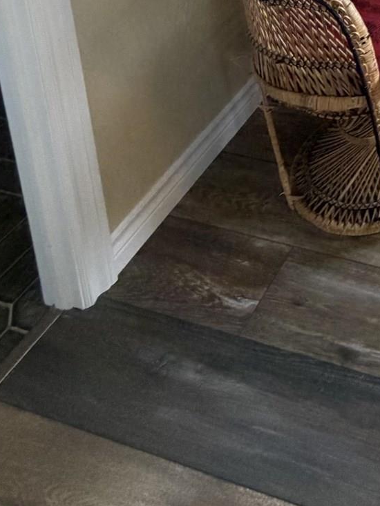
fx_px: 644
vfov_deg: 29.9
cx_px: 511
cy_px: -211
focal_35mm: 44
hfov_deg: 27.0
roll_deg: -0.8
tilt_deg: -12.5
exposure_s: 1/115
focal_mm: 2.22
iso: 320
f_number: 2.2
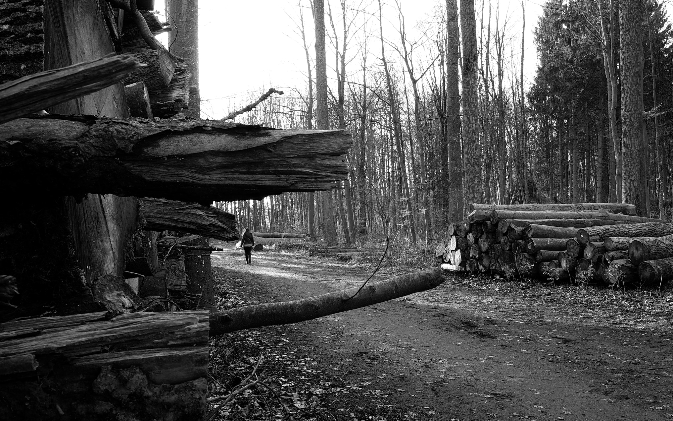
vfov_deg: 34.4
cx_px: 336
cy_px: 214
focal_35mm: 37
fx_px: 679
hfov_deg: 52.8
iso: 100
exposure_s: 1/2.5
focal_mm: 24
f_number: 16
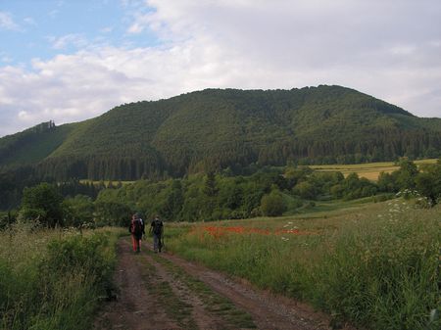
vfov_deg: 39.6
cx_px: 220
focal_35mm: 36
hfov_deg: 51.4
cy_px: 165
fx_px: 458
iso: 50
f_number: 3.2
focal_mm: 6
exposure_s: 1/200
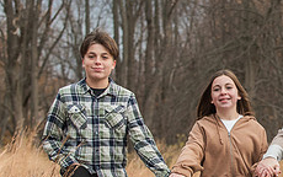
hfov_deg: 11.0
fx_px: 1451
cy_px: 122
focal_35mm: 188
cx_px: 321
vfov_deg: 7.0
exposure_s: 1/800
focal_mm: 70
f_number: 3.5
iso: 1000
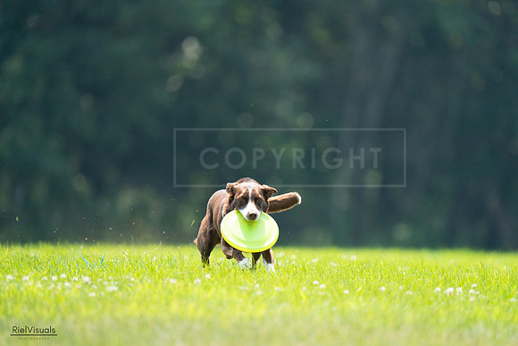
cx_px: 259
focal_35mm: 600
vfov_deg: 2.3
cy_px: 173
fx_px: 8635
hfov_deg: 3.4
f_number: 6.3
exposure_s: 1/4000
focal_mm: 600
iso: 3200
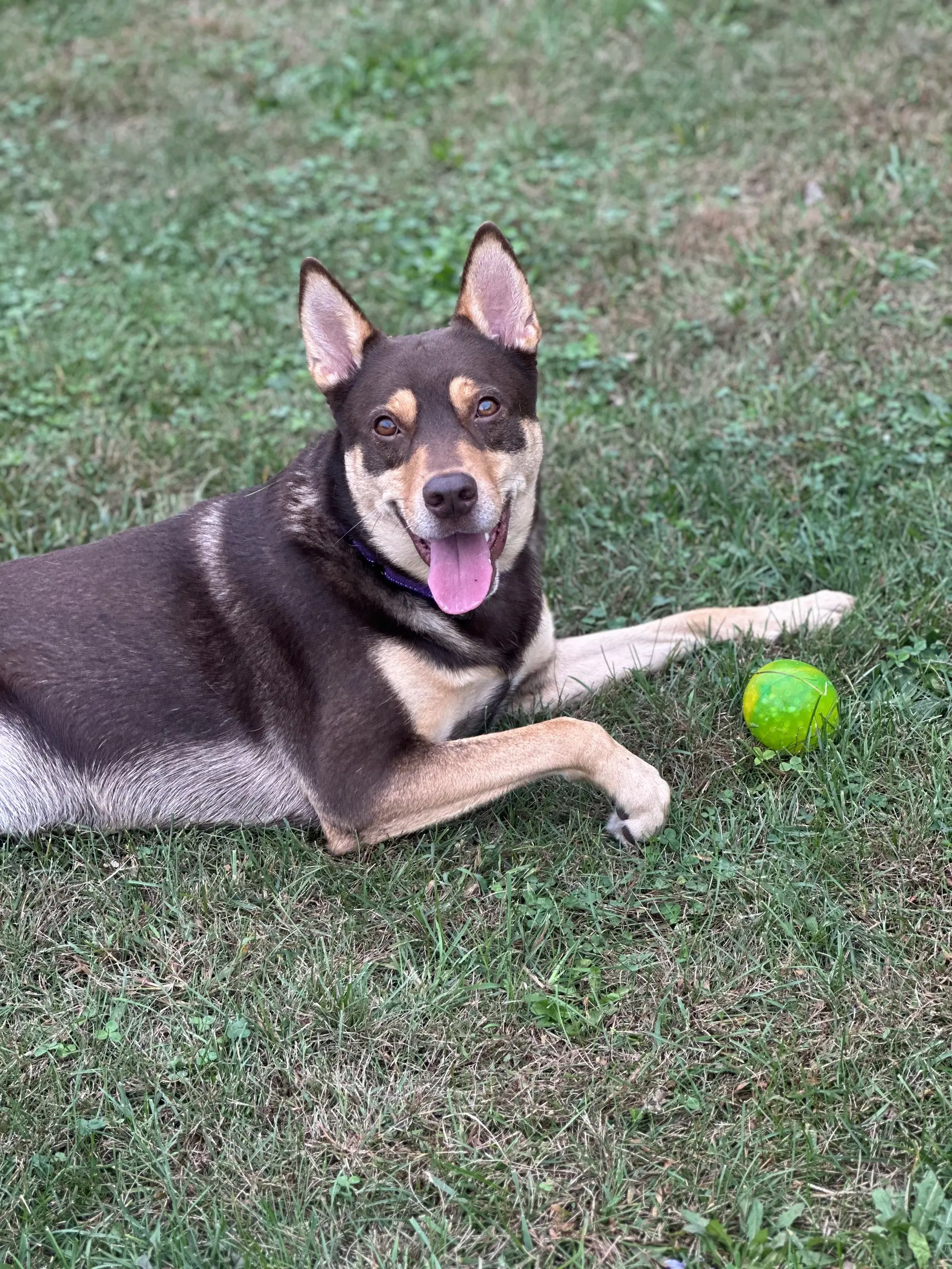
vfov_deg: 25.3
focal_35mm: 77
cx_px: 476
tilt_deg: -30.2
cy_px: 634
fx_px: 2824
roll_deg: +6.2
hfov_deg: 19.1
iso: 100
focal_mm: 9
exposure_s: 1/121
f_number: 2.8
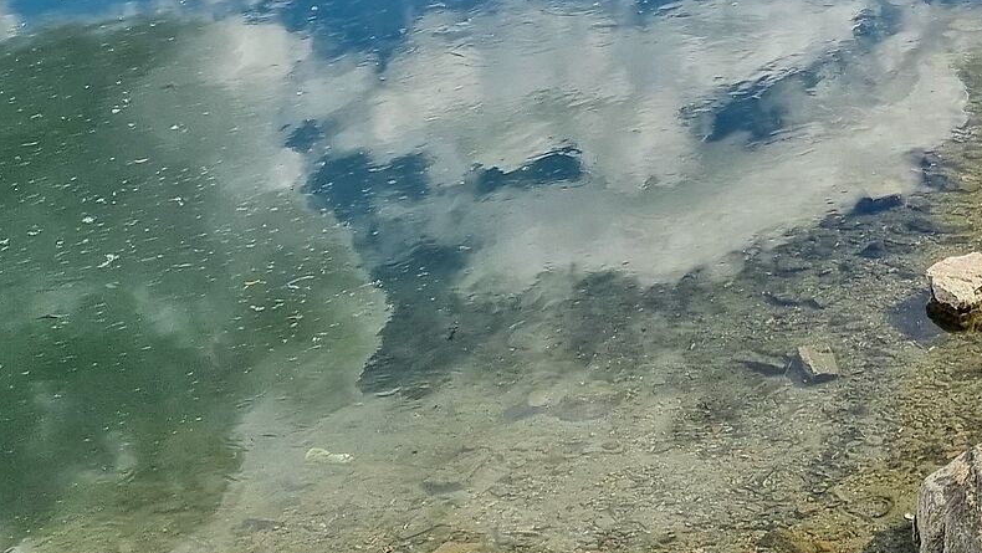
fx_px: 2240
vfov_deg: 12.5
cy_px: -537
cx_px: 971
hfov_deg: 23.7
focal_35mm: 86
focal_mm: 5.4
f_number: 1.8
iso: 50
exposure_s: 1/2856
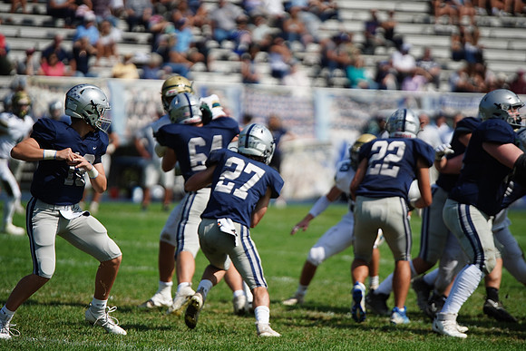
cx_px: 263
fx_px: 4384
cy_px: 176
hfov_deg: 6.9
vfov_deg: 4.6
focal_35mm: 300
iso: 400
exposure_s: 1/6400
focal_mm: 300
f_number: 2.8
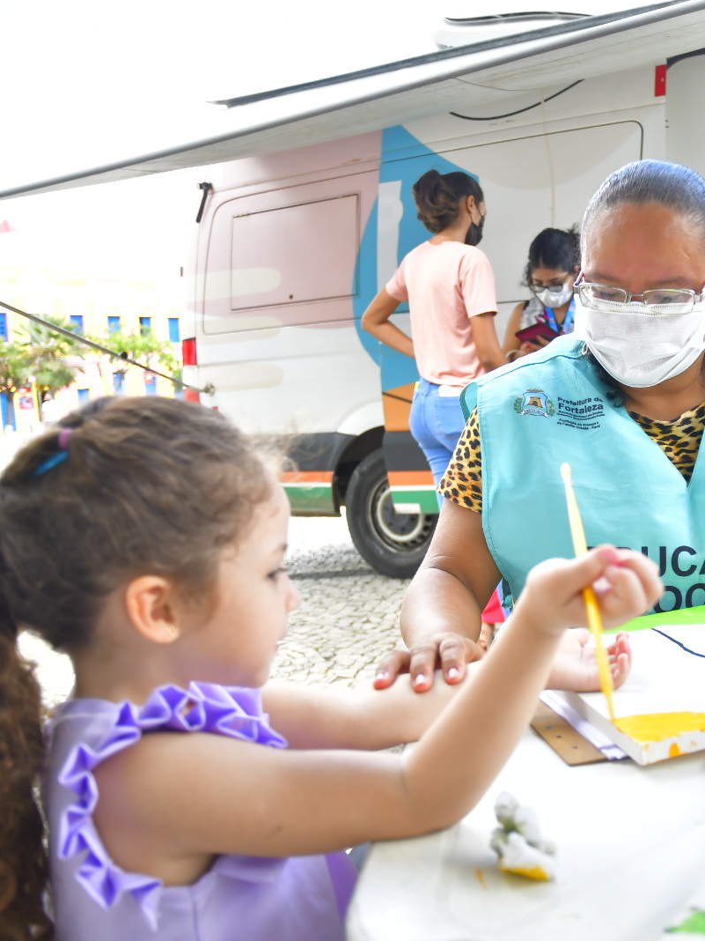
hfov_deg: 39.2
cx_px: 559
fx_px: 950
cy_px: 471
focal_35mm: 35
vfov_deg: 52.6
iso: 250
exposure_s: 1/350
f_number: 2.8
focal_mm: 16
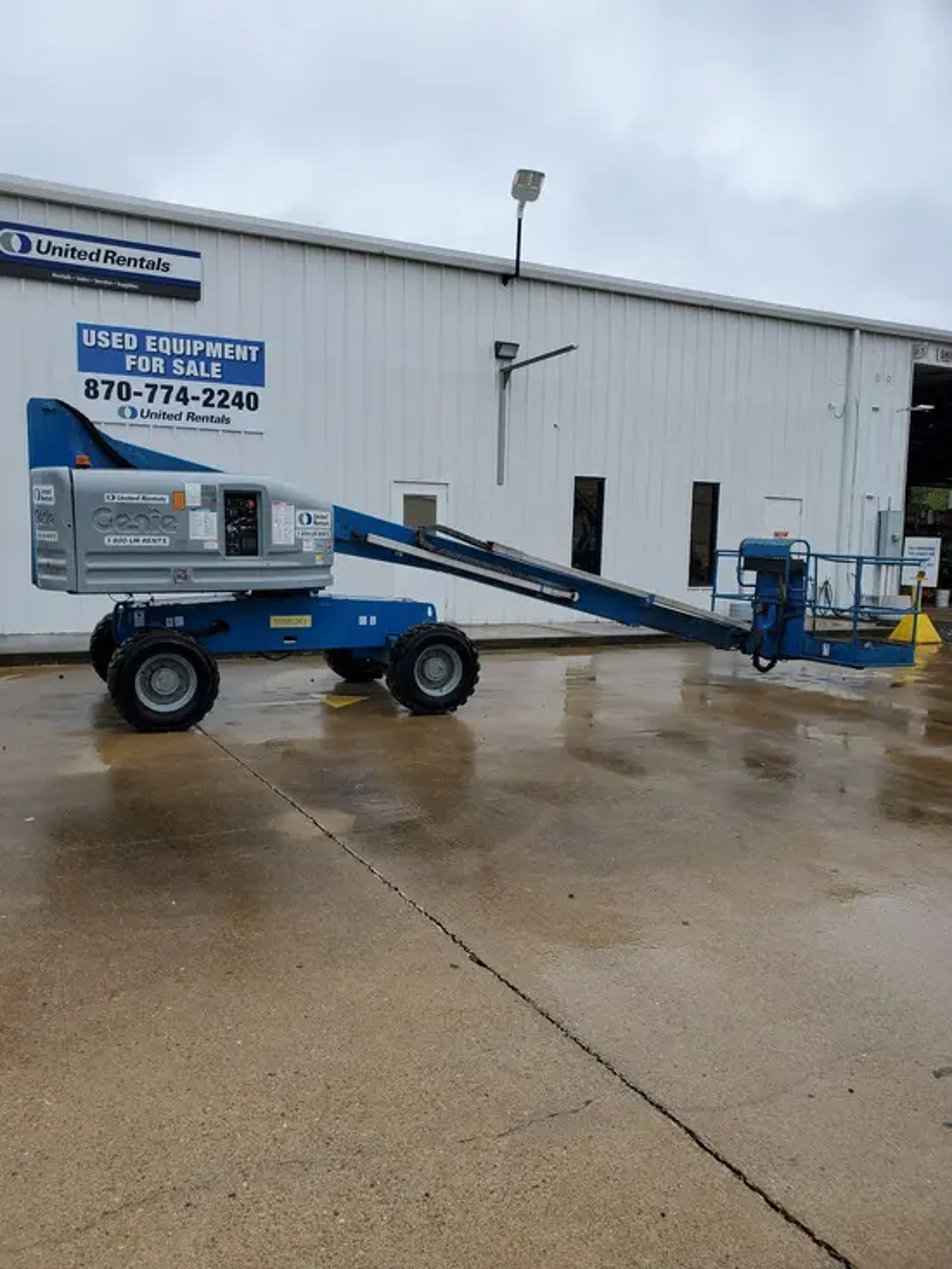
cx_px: 476
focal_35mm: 26
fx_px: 953
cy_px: 634
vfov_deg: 67.3
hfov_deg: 53.1
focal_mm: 4.3
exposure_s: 1/1205
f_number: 2.4
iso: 50
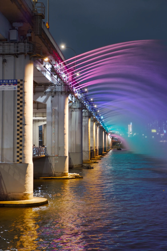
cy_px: 126
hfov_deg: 23.8
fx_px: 396
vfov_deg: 35.0
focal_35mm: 57
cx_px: 84
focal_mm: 38
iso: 800
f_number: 4.2
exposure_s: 1/4
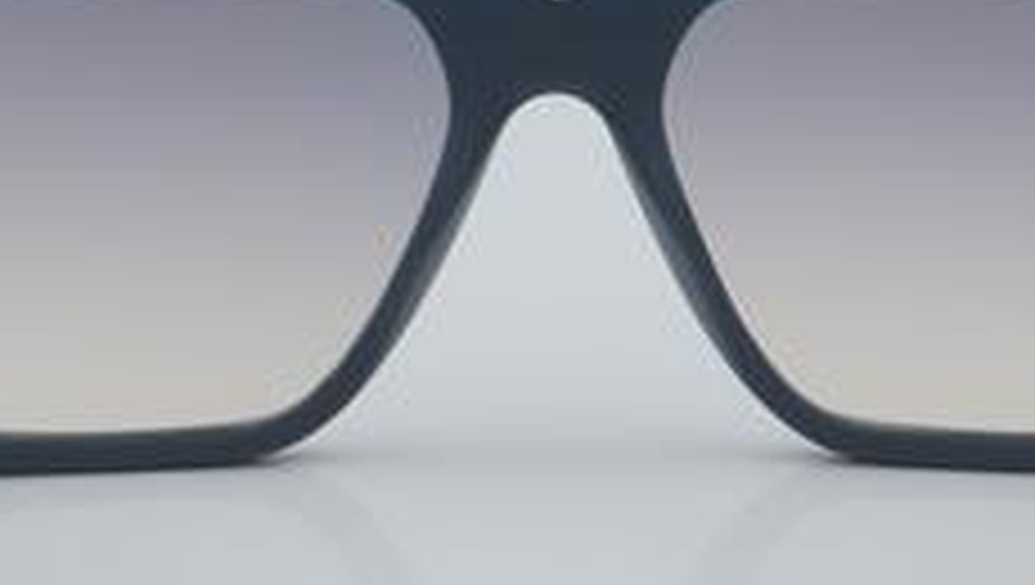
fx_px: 4119
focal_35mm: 150
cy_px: 176
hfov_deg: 14.3
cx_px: 554
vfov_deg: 8.1
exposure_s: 1/4
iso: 100
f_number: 32
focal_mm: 55
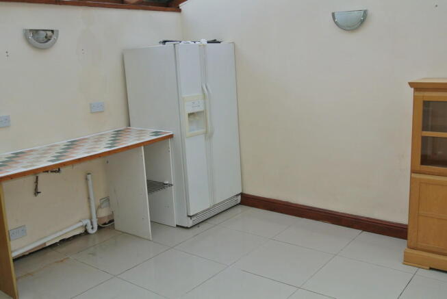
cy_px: 150
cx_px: 224
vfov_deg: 37.0
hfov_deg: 53.1
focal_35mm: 36
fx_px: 447
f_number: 8
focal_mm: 13.6
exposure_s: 1/60
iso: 400
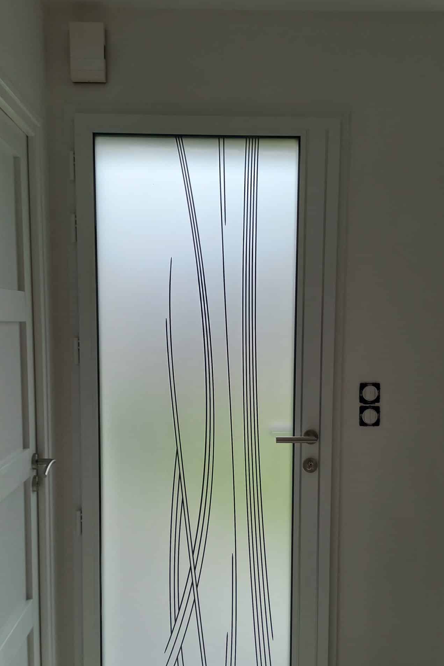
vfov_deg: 54.2
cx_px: 224
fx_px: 647
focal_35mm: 35
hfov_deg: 37.9
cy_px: 386
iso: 50
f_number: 1.8
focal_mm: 4.6
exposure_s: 1/100
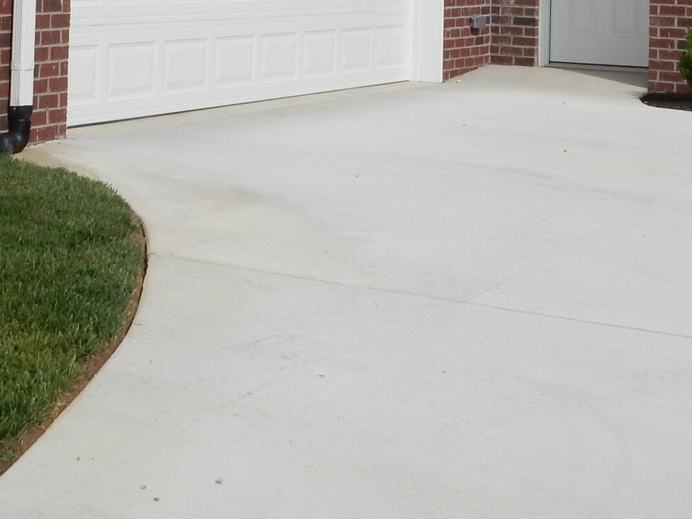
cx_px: 240
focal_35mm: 84
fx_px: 1680
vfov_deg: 16.6
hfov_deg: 23.2
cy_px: -165
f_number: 4.2
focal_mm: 5.4
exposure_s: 1/2000
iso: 125
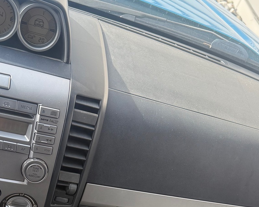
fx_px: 452
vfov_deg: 23.3
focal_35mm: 59
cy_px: 258
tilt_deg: -47.5
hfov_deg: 31.8
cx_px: 95
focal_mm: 6.76
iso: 100
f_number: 1.78
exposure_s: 1/290
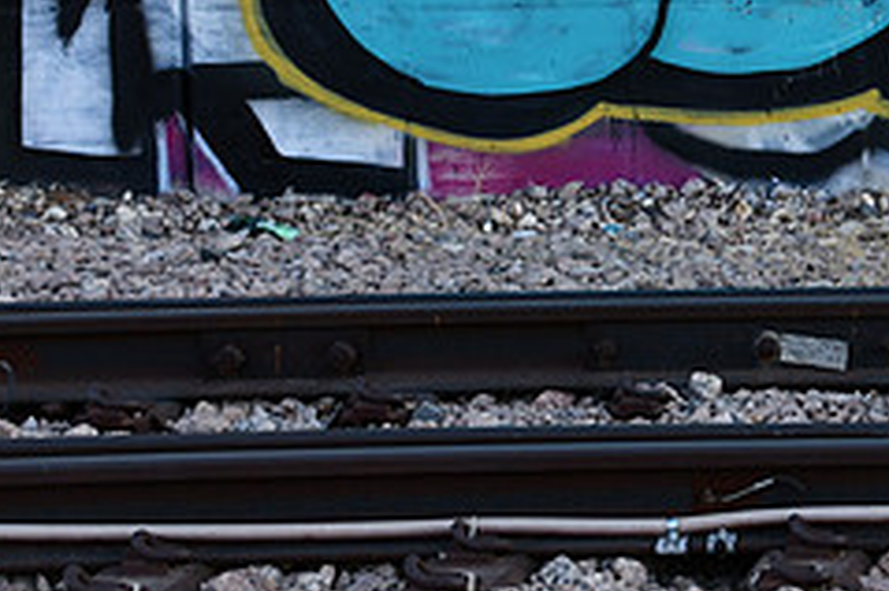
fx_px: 4318
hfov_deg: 11.5
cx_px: 1027
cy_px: -95
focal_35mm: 175
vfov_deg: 7.8
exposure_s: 1/250
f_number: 5.6
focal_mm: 48
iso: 200
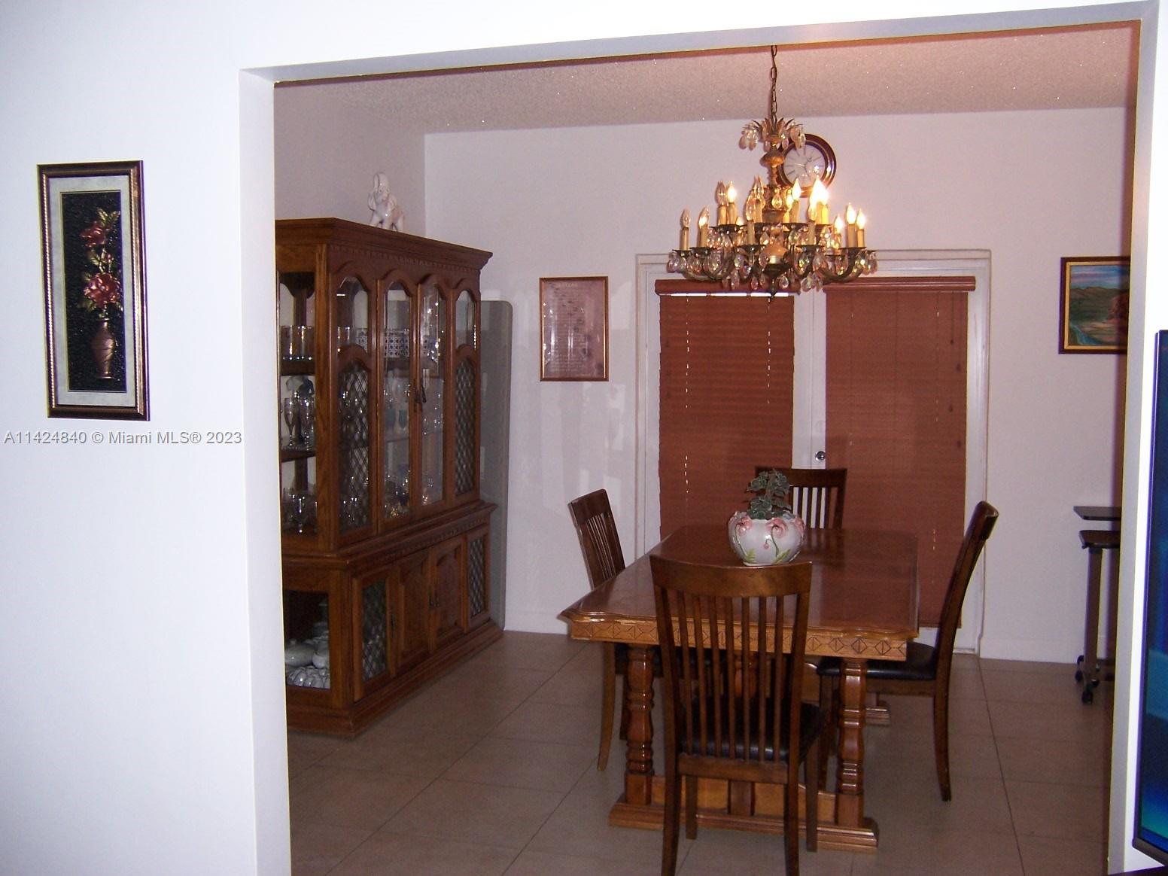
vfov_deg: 42.9
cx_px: 584
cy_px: 438
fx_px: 1113
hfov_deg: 55.4
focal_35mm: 33
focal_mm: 5.5
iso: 140
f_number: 2.8
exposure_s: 1/60
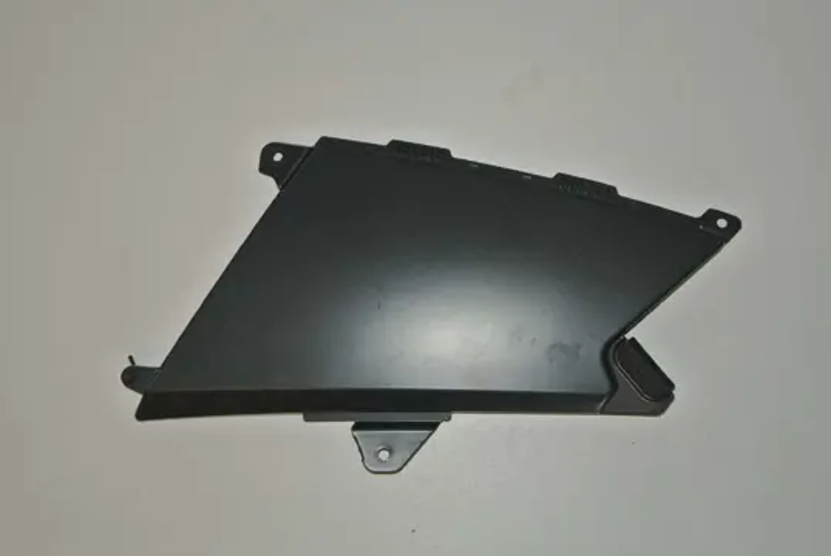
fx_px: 1502
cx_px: 416
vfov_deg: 21.0
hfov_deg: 30.9
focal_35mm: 65
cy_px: 278
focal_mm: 24.4
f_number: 5.3
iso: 200
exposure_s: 1/60
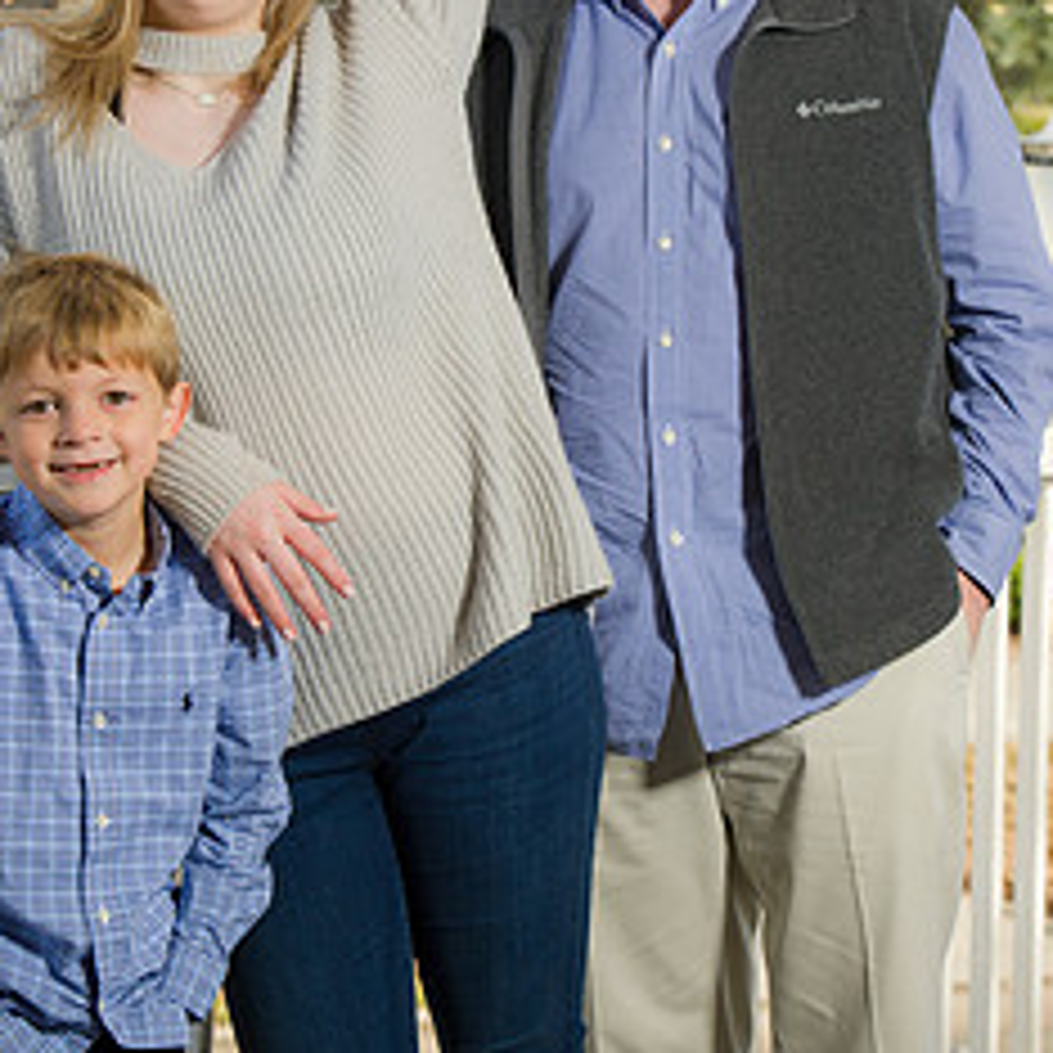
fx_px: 5334
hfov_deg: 11.3
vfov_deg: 11.3
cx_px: 470
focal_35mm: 155
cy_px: 423
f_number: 8
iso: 160
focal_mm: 95
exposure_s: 1/160
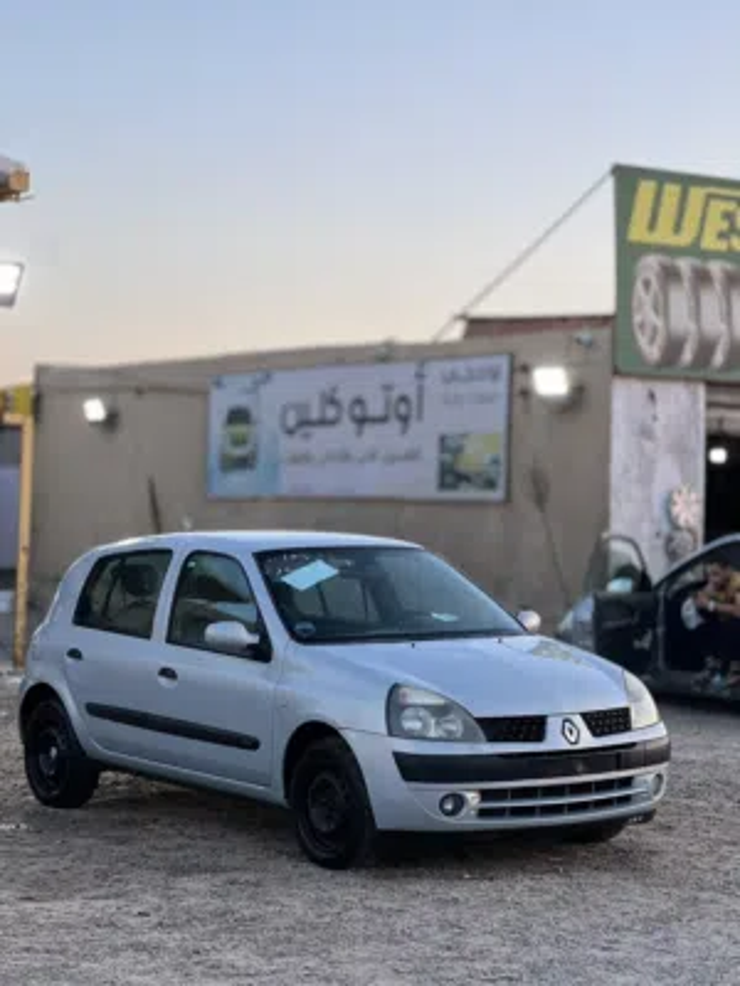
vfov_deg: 25.3
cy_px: 493
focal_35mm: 77
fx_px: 2195
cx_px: 370
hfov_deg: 19.1
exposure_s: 1/121
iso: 50
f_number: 2.8
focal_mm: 9
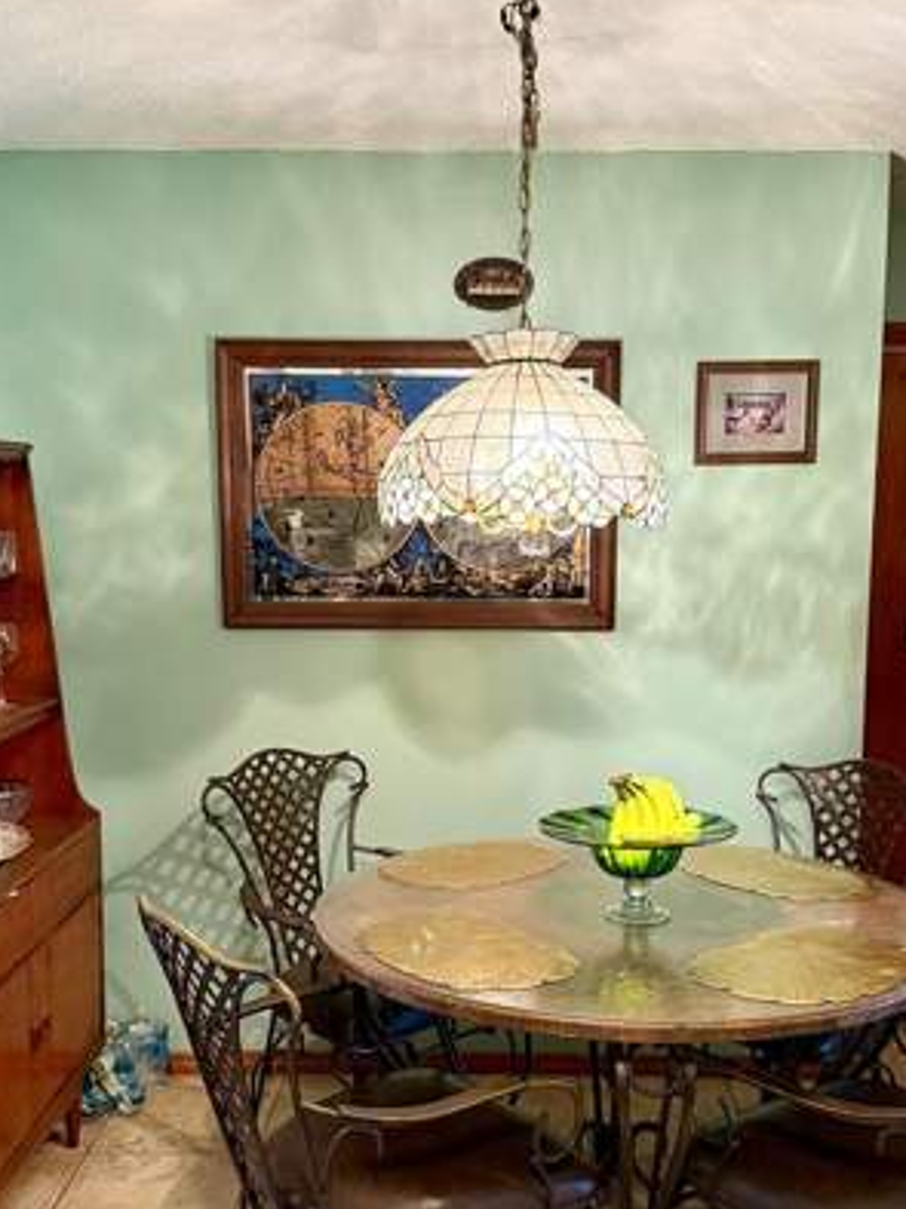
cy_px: 700
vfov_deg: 47.7
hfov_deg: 36.8
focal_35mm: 39
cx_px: 476
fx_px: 1362
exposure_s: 1/60
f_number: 1.78
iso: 800
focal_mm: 6.76
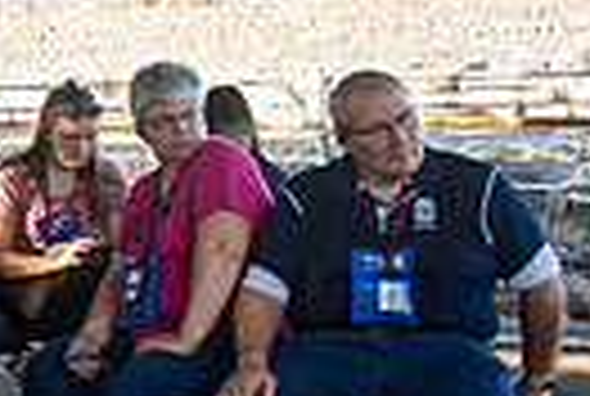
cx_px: -649
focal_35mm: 106
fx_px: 1741
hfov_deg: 15.0
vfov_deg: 13.0
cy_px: 106
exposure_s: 1/60
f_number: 2.8
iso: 100
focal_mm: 24
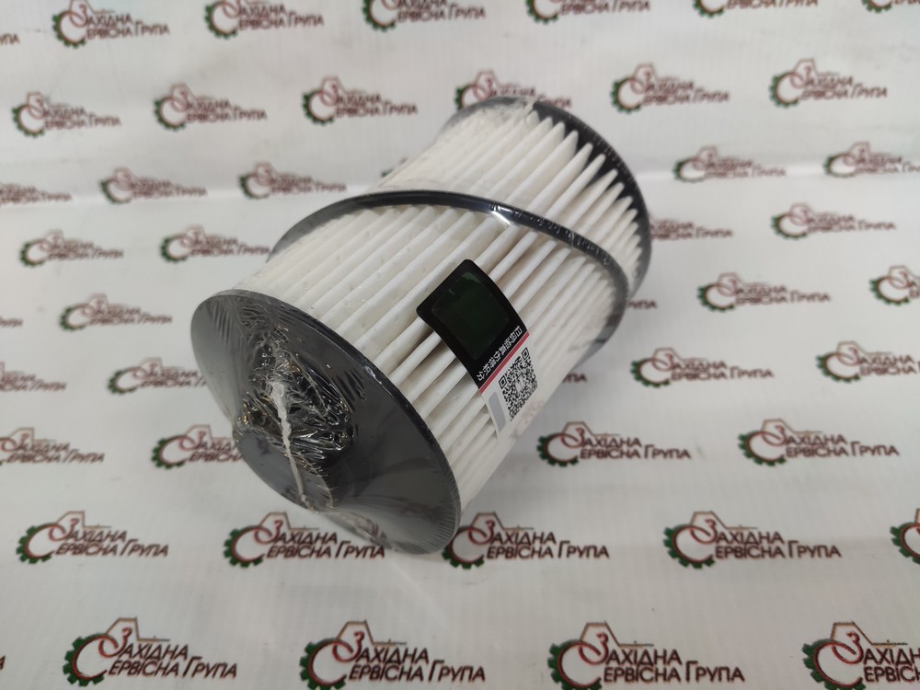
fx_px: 691
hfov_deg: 67.3
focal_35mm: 26
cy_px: 345
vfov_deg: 53.1
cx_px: 460
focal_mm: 4.77
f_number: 1.75
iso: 738
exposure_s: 1/33
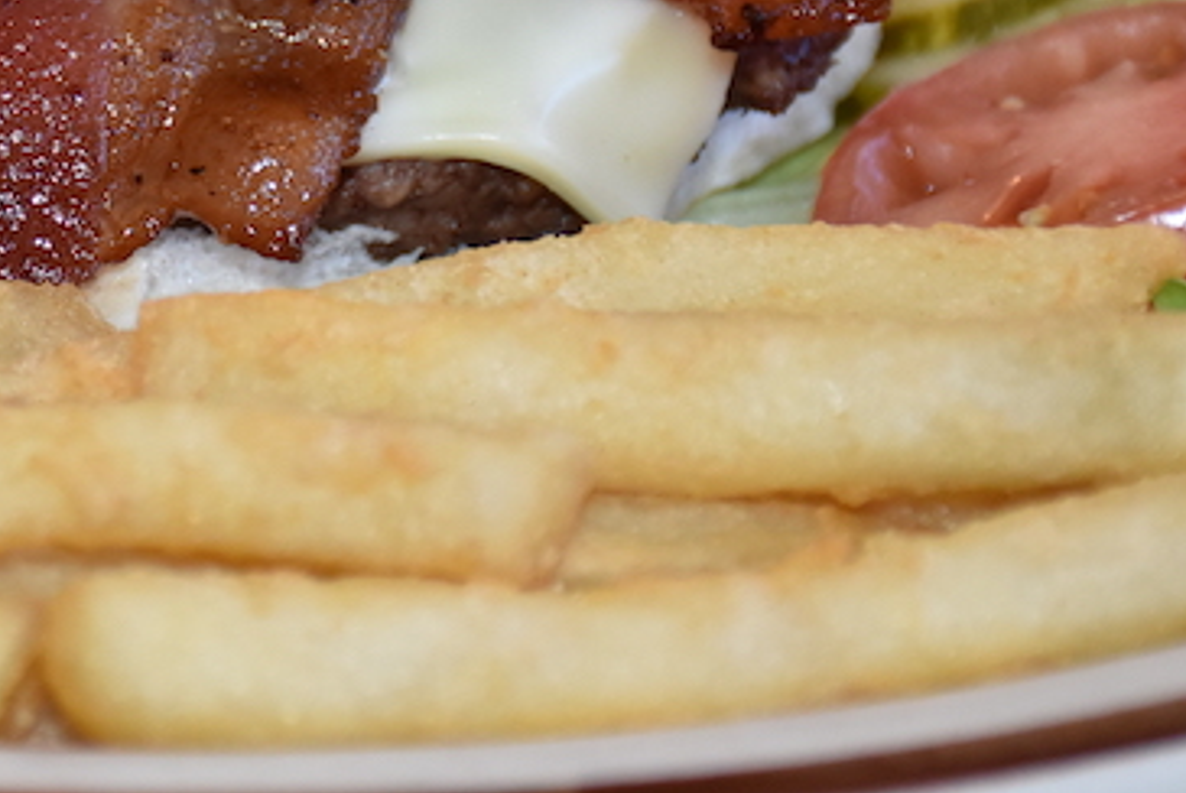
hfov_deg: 8.9
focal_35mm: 230
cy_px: -70
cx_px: 42
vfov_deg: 6.0
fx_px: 7583
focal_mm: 56
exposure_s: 1/160
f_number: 4.8
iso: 1000
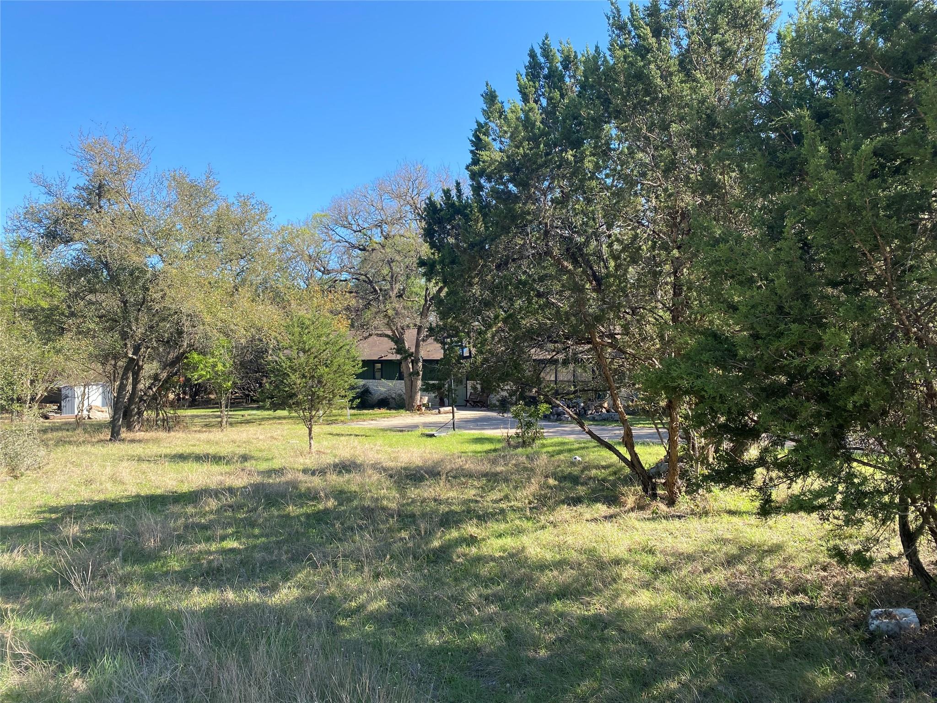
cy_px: 352
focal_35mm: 26
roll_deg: -0.2
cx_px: 468
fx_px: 704
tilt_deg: +0.1
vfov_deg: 53.1
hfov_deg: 67.3
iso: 32
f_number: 1.8
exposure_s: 1/833
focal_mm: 4.25
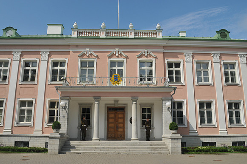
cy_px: 82
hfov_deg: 62.0
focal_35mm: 30
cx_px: 124
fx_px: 206
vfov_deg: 43.5
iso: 200
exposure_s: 1/500
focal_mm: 20
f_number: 11
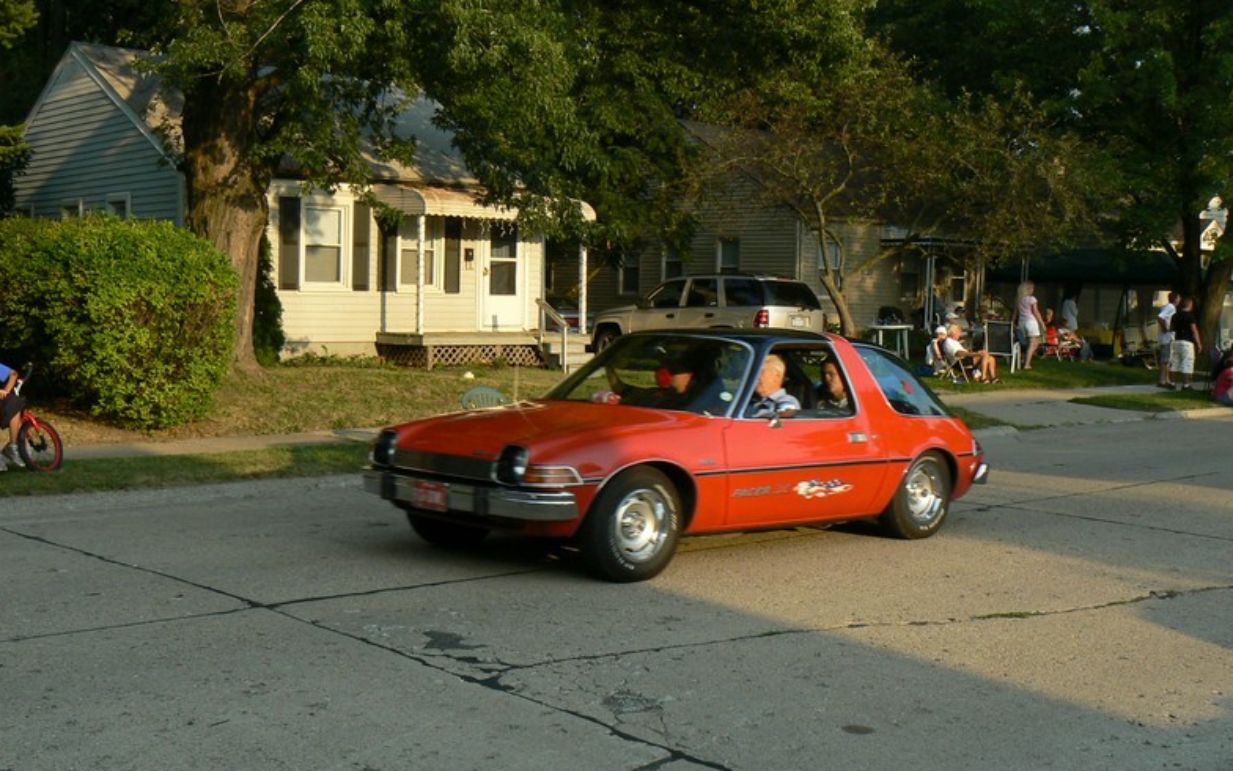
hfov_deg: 49.3
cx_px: 620
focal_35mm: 40
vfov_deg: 32.0
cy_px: 430
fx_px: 1344
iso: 80
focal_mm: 6
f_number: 5.6
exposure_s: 1/160
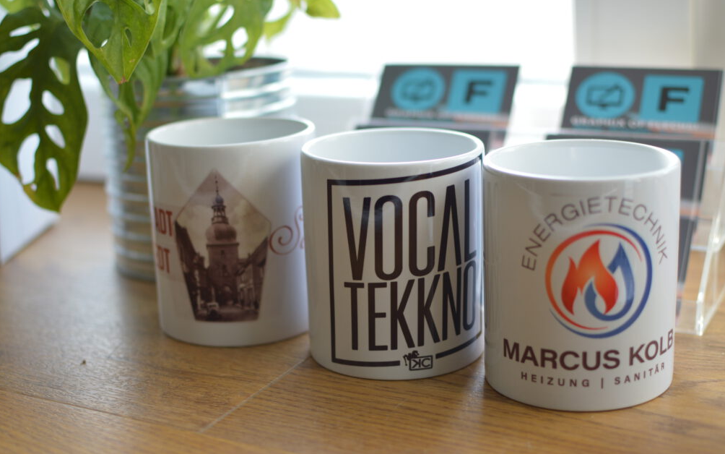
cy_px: 210
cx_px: 363
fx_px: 1077
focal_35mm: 55
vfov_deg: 23.8
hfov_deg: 37.2
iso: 110
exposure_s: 1/125
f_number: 2.8
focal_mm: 35
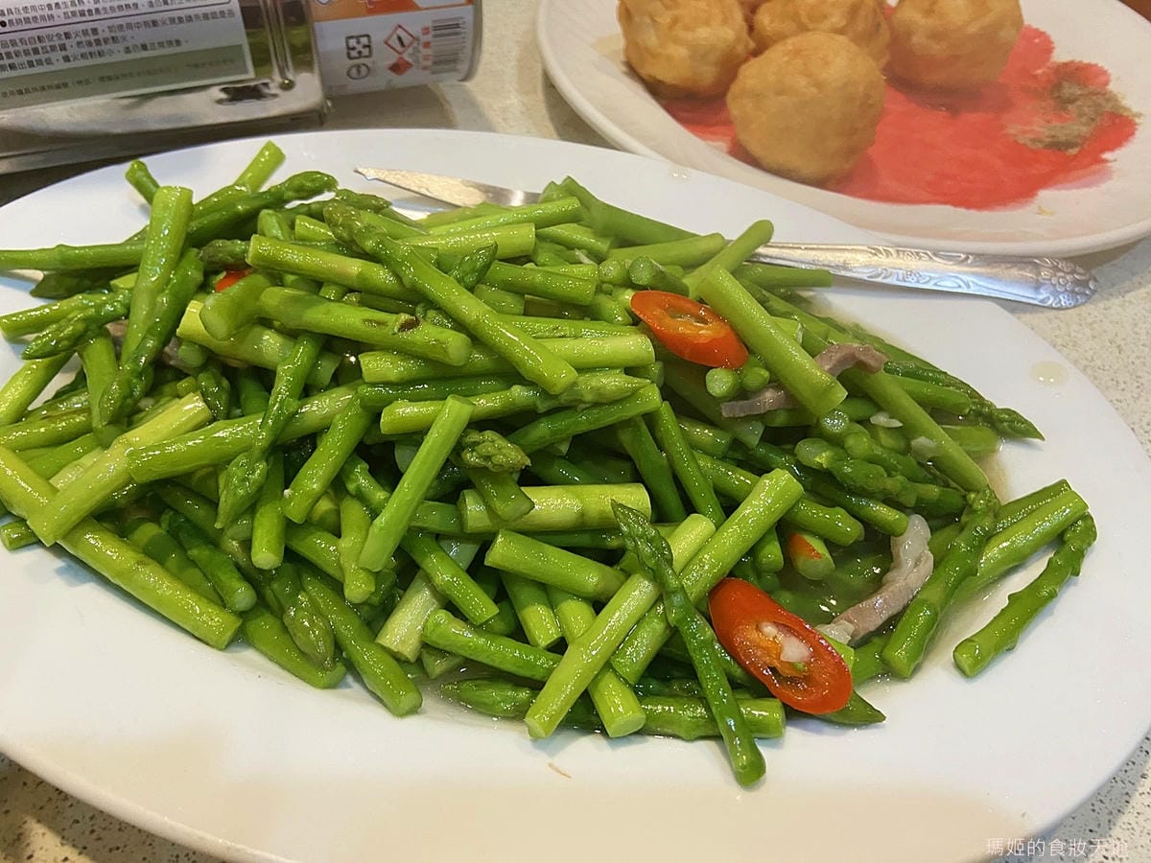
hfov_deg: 67.3
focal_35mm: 26
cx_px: 576
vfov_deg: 53.1
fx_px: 865
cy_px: 432
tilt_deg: -48.7
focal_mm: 4.25
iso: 200
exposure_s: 1/60
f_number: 1.8
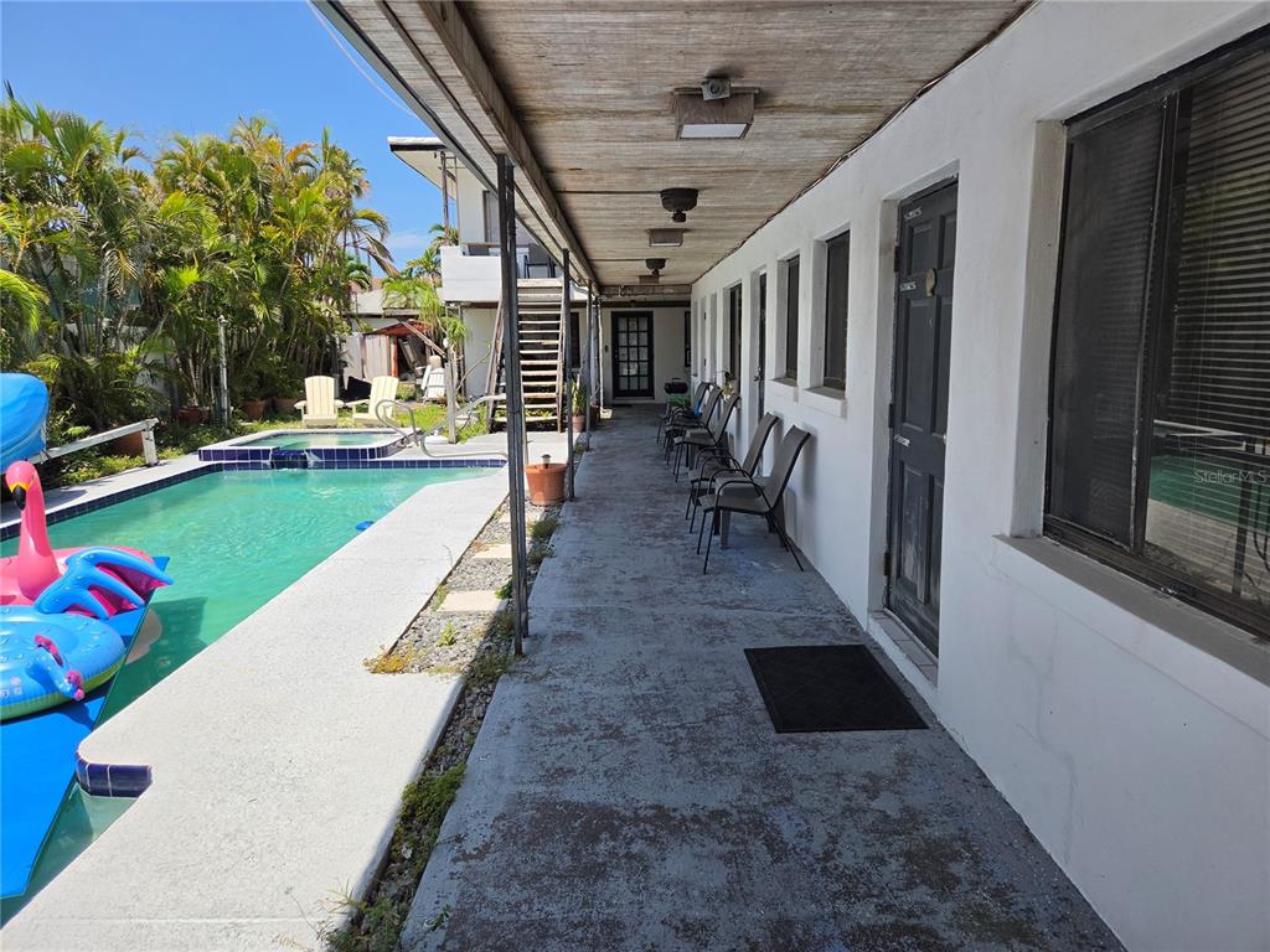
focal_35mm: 23
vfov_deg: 58.9
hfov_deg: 73.9
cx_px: 635
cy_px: 476
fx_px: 844
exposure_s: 1/5697
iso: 80
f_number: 1.8
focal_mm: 5.4
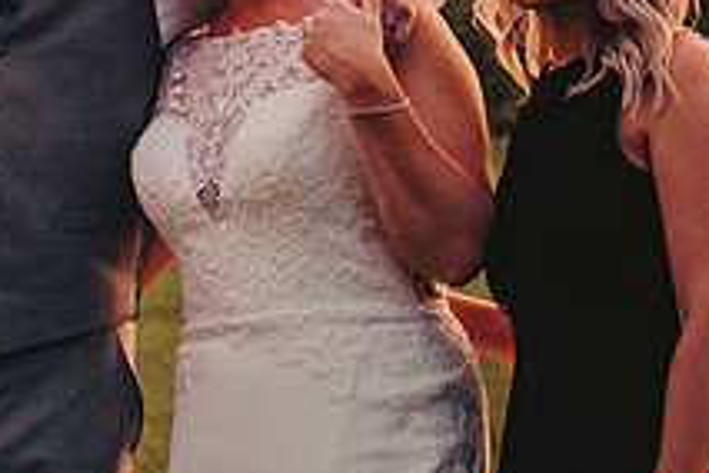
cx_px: 150
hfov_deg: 11.1
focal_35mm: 185
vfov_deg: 7.4
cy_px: 48
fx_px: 3643
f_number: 6.3
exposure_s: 1/200
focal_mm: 68
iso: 800
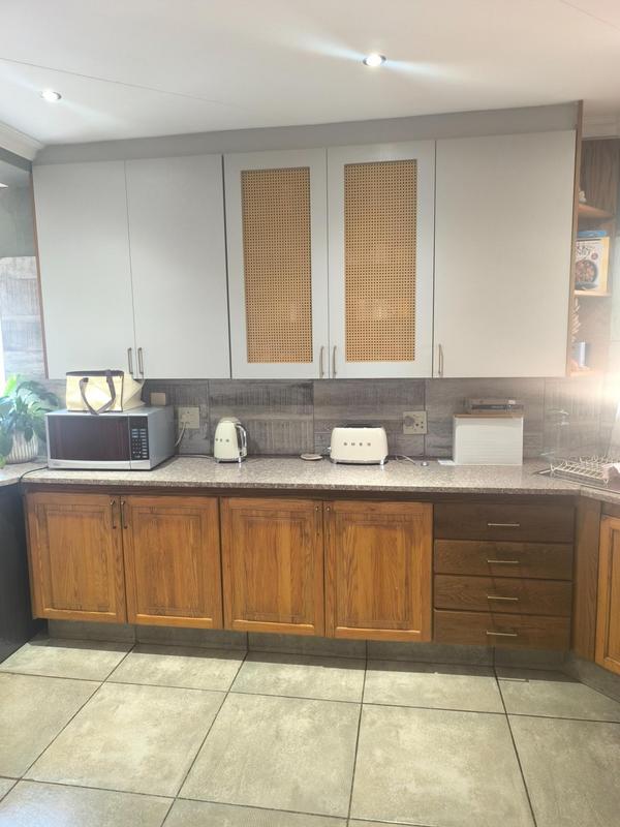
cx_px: 310
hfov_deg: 58.9
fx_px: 549
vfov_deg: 73.9
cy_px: 414
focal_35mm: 23
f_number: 1.65
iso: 1000
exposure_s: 1/33.3
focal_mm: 6.14
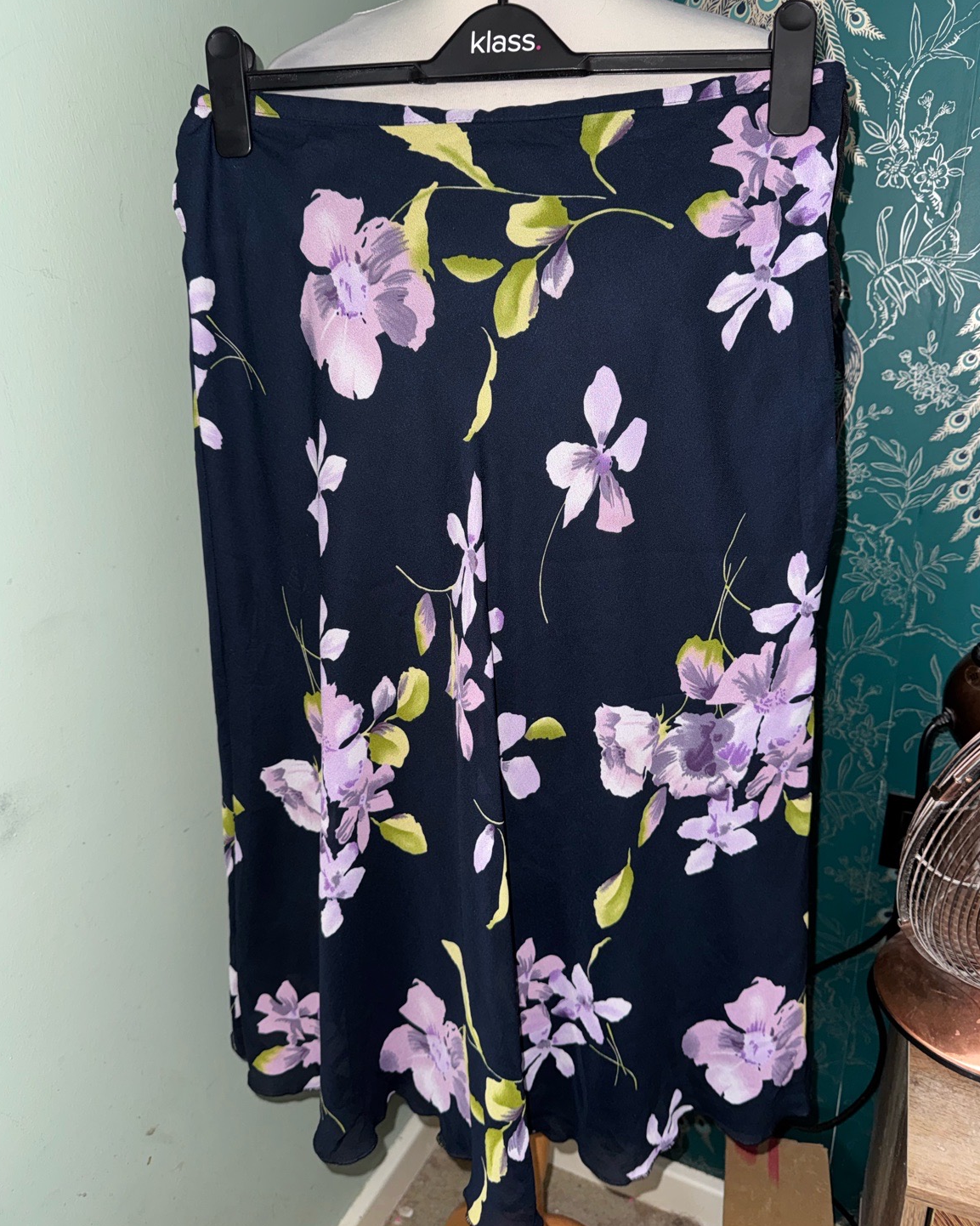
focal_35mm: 26
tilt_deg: -18.3
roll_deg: +0.8
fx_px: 943
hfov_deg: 54.9
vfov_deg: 66.0
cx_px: 487
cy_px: 590
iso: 64
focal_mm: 6.76
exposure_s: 1/13
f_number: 1.78
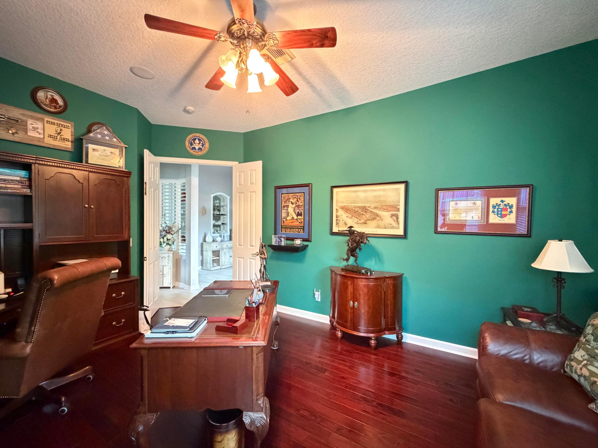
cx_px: 299
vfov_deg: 85.7
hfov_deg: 102.1
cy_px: 224
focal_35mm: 14
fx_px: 242
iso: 2000
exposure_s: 1/30
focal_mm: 2.22
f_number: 2.2
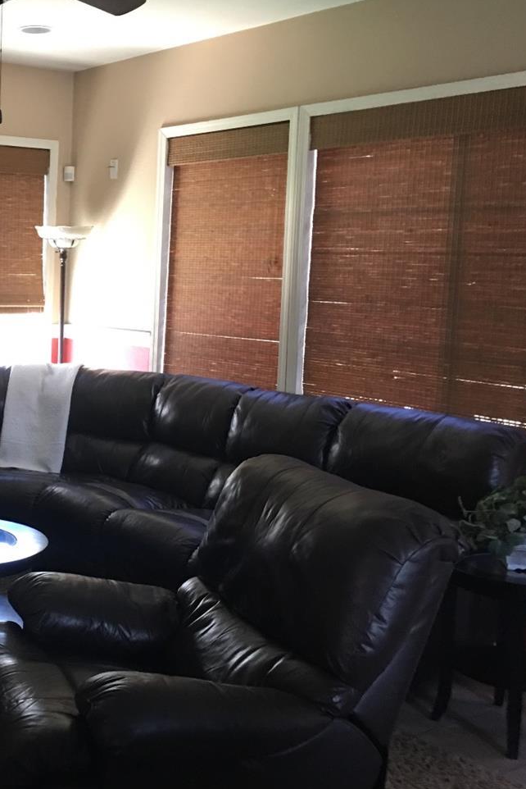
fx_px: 1029
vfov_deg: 41.9
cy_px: 380
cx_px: -16
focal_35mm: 47
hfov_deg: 26.9
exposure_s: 1/10
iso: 80
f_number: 2.2
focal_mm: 4.15
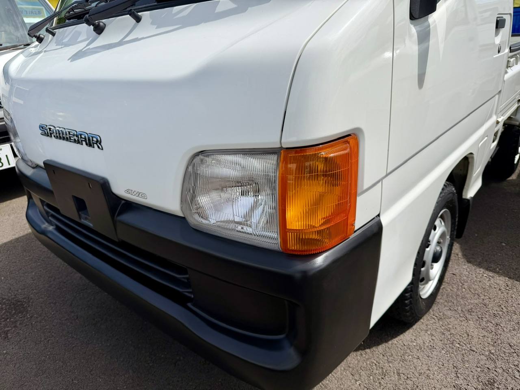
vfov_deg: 56.8
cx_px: 260
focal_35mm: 24
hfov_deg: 71.6
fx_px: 361
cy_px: 195
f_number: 1.78
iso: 80
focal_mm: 6.76
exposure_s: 1/7353
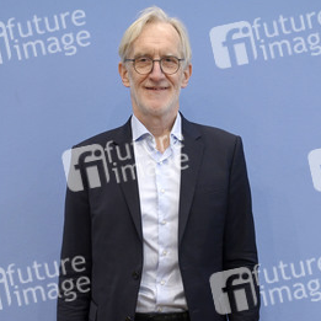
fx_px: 766
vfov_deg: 23.5
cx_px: 161
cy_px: 224
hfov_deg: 23.7
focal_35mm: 73
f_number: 5.6
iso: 3200
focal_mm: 56
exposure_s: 1/500
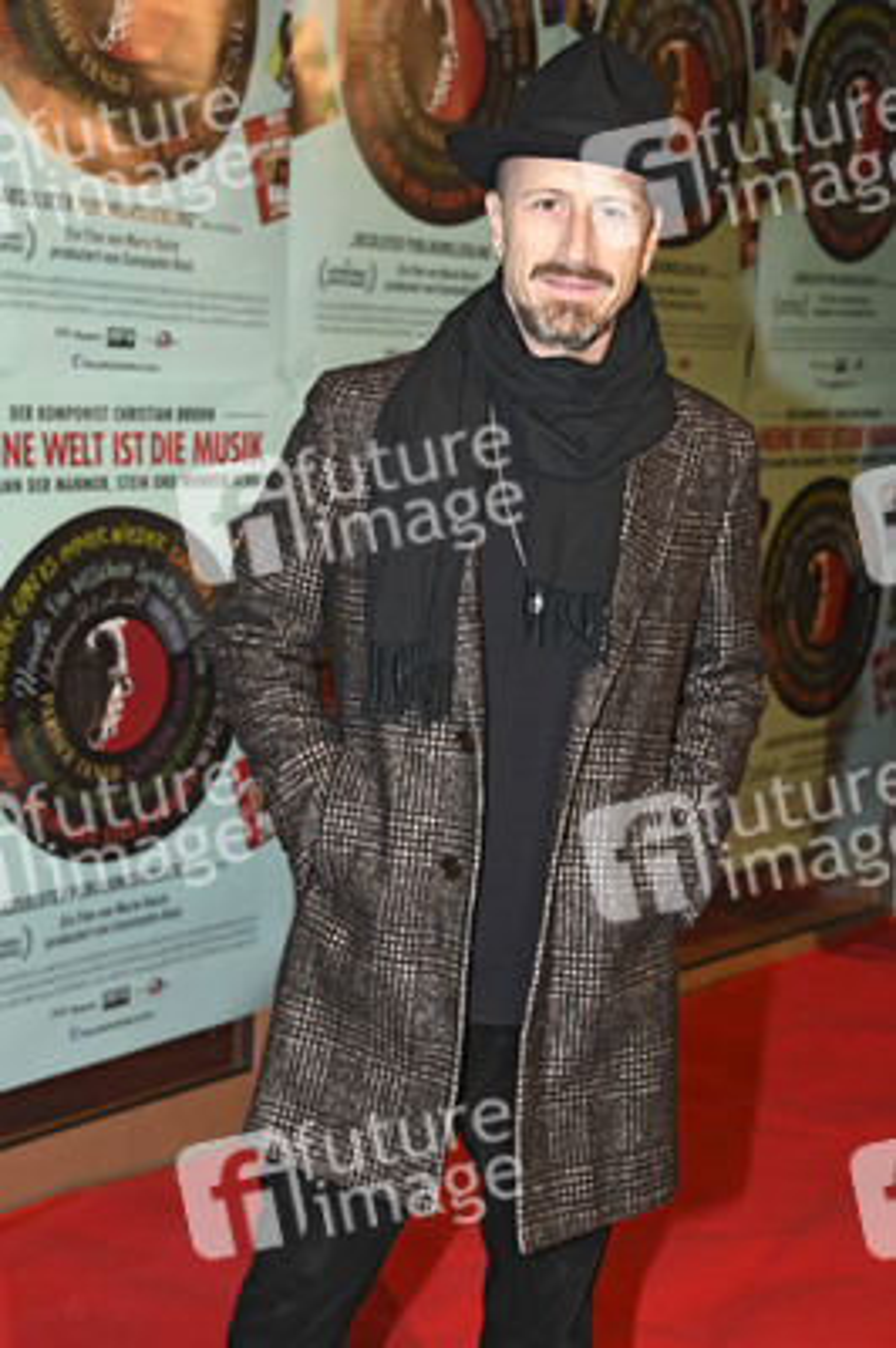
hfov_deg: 24.6
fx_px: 2057
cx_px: 448
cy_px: 674
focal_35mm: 55
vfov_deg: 36.3
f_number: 6.3
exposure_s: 1/160
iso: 500
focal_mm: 55
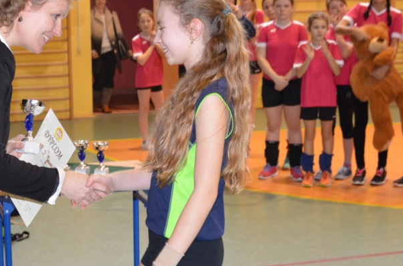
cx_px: 160
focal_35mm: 87
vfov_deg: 15.6
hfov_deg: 23.4
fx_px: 972
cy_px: 134
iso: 1400
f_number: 4.2
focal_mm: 34
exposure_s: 1/60
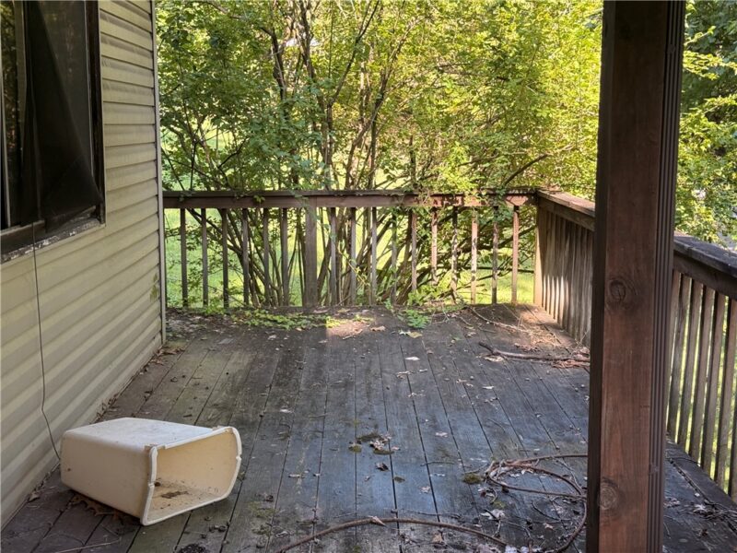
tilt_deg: -8.8
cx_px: 368
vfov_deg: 30.3
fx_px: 1022
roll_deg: +0.4
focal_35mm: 48
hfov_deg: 39.7
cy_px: 276
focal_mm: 6.76
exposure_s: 1/248
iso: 80
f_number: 1.78
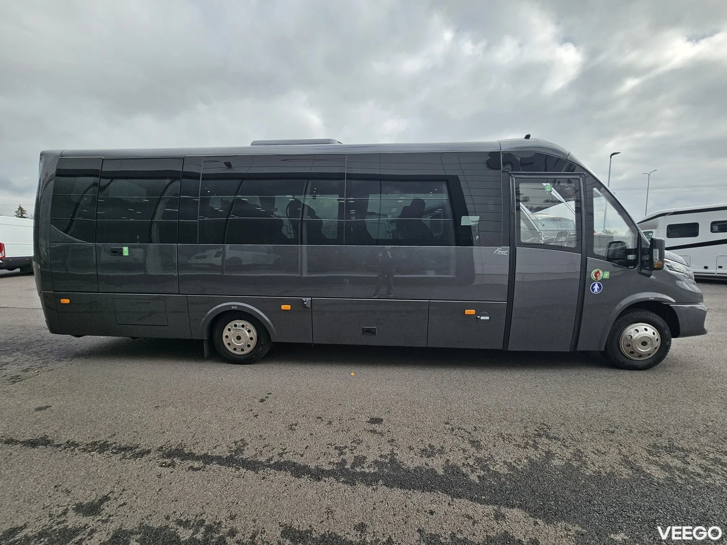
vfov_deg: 89.9
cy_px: 272
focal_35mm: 13
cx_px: 364
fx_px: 273
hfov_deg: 106.2
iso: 50
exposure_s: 1/1406
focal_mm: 2.2
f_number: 2.2
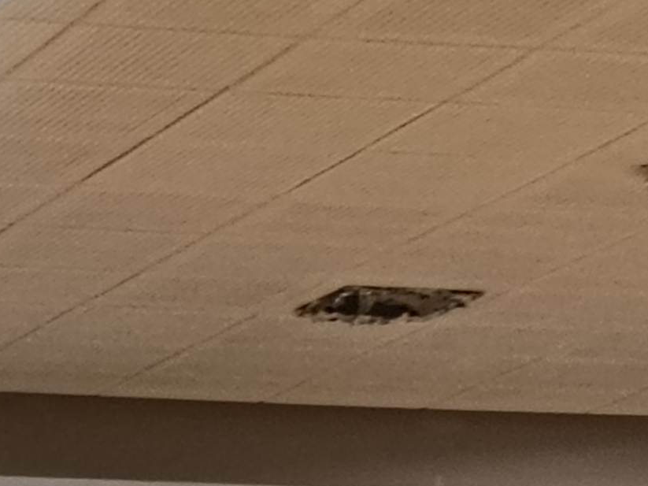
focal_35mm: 281
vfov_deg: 5.2
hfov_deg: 6.9
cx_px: -568
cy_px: 868
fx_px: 5259
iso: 400
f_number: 1.7
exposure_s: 1/50
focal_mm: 4.7
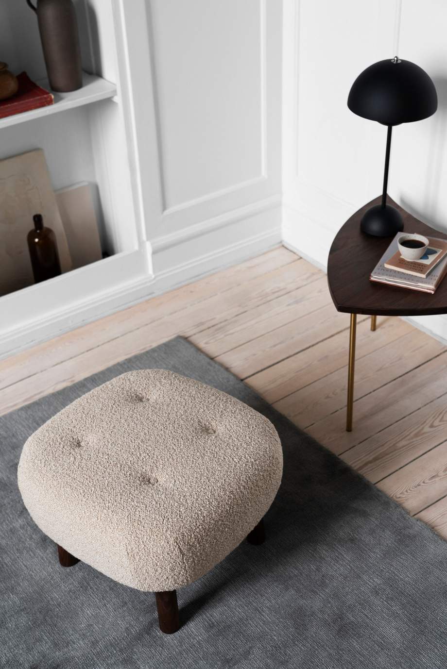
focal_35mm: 50
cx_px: 224
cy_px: 334
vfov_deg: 39.6
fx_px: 930
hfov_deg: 27.0
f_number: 4
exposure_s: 1/10
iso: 160
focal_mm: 50
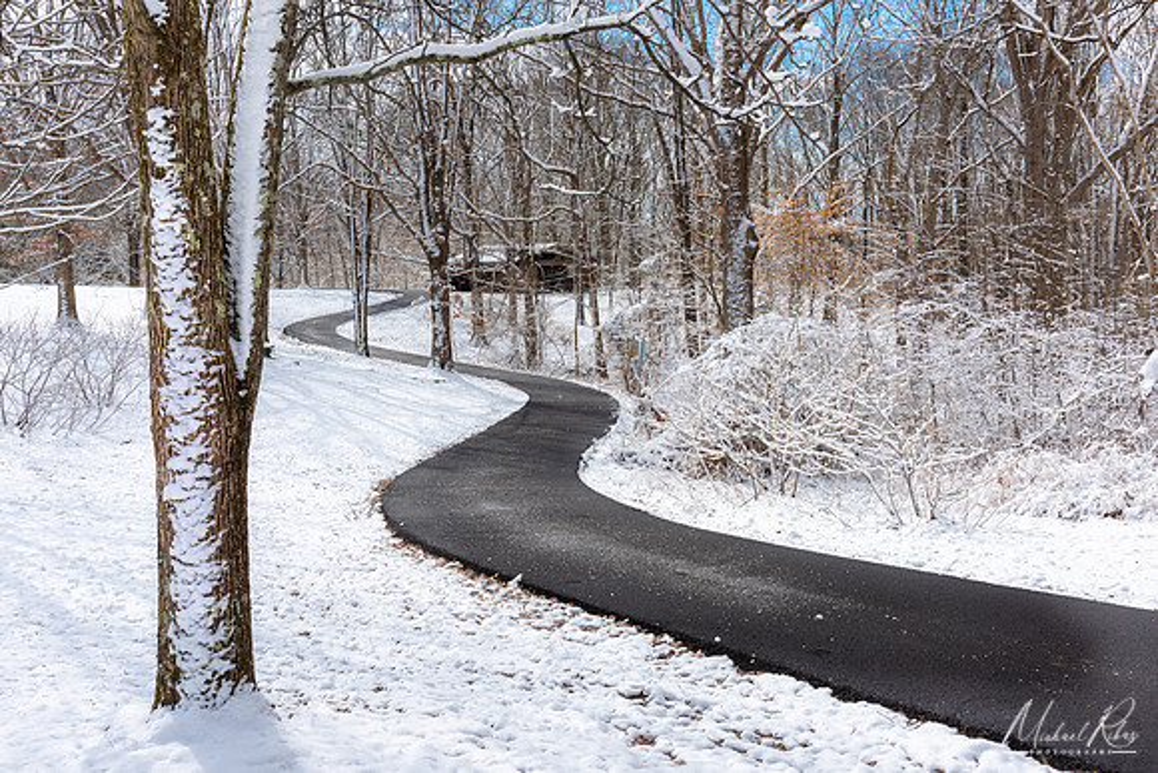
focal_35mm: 45
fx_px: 1440
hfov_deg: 43.8
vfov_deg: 30.0
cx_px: 589
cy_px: 386
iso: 64
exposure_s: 1/125
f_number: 13
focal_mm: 44
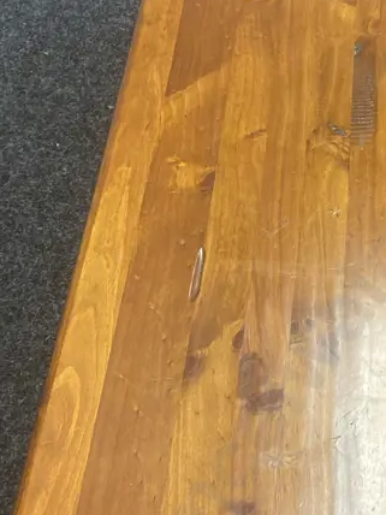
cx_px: 408
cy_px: 233
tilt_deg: -52.3
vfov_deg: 29.0
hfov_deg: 21.0
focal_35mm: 67
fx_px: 996
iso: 160
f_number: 1.8
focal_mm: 3.99
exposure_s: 1/50
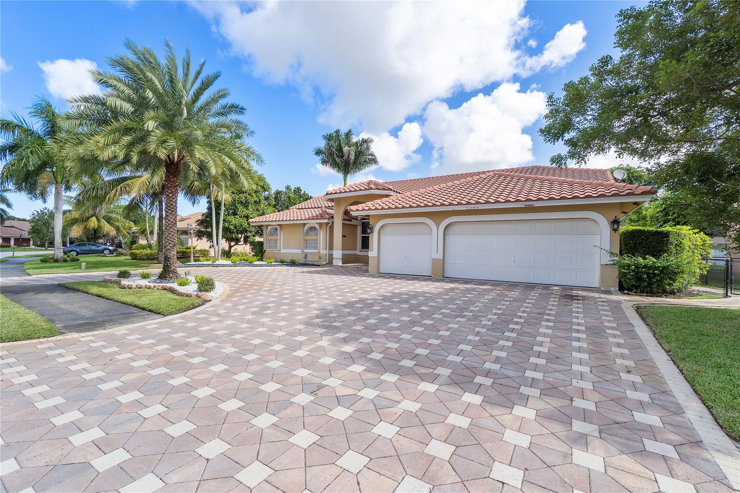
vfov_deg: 77.3
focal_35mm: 15
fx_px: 308
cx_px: 370
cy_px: 246
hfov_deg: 100.4
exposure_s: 1/100
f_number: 11
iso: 100
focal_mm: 10
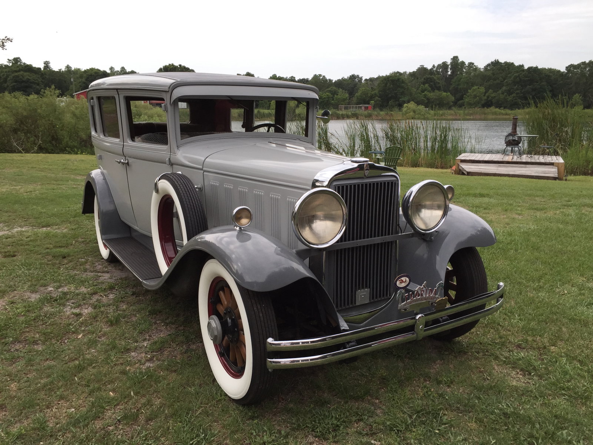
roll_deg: -0.2
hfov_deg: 61.7
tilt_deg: -13.2
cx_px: 296
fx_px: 497
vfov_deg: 48.2
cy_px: 222
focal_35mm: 29
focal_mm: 4.15
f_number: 2.2
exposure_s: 1/860
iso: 32
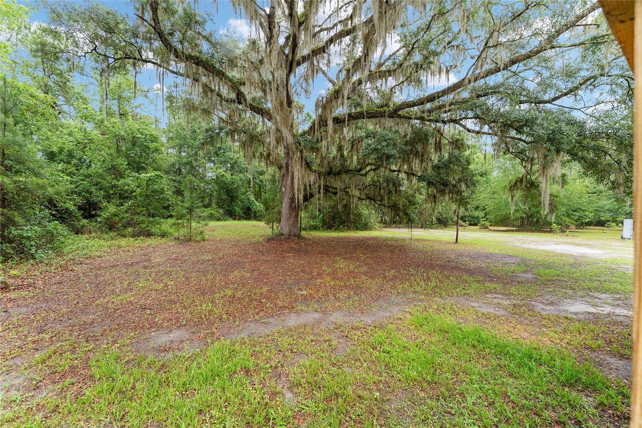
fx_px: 250
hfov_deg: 104.3
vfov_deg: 81.2
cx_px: 321
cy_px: 214
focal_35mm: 14
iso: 400
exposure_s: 1/80
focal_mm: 14
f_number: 7.1
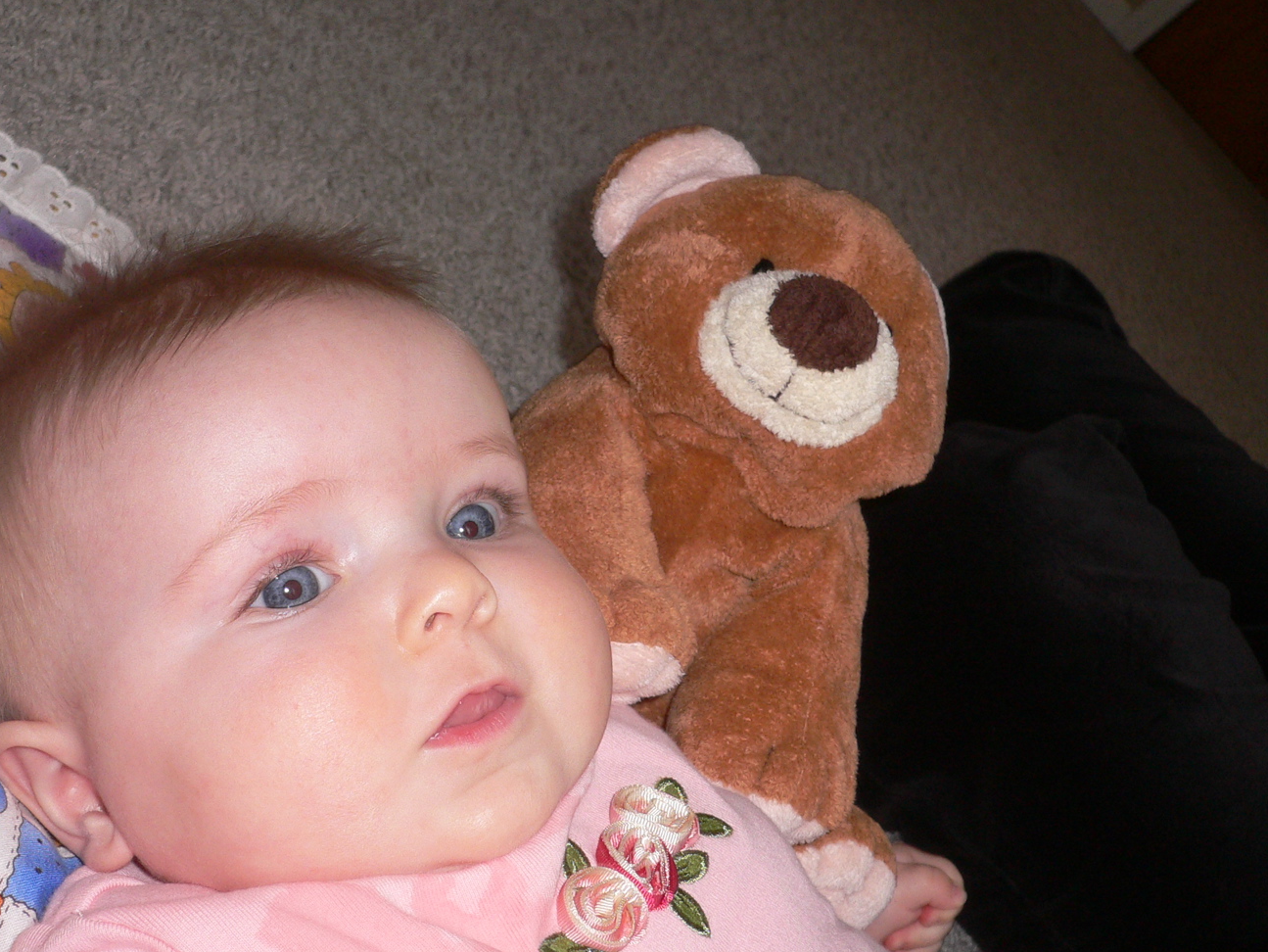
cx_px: 546
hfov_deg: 35.5
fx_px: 1979
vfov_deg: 27.0
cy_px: 593
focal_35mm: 54
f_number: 3.1
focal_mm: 6.8
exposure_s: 1/60
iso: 100
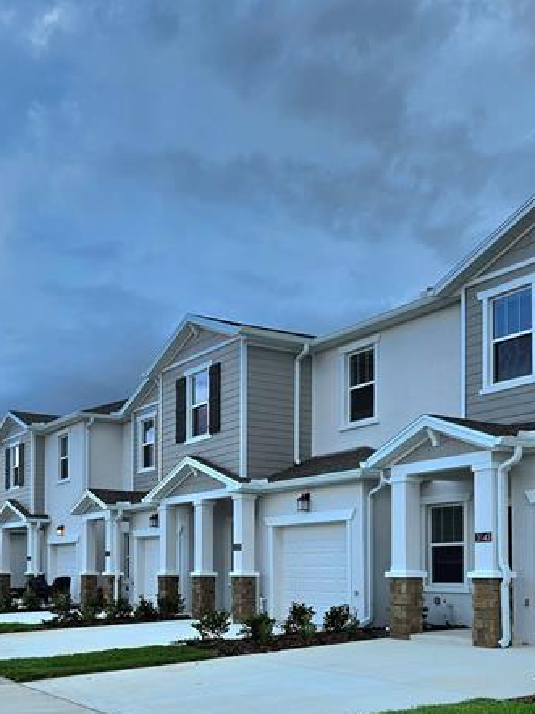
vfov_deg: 44.9
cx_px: 175
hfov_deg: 35.5
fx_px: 825
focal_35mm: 40
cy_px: 554
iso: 25
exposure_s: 1/2000
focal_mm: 5.4
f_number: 1.8
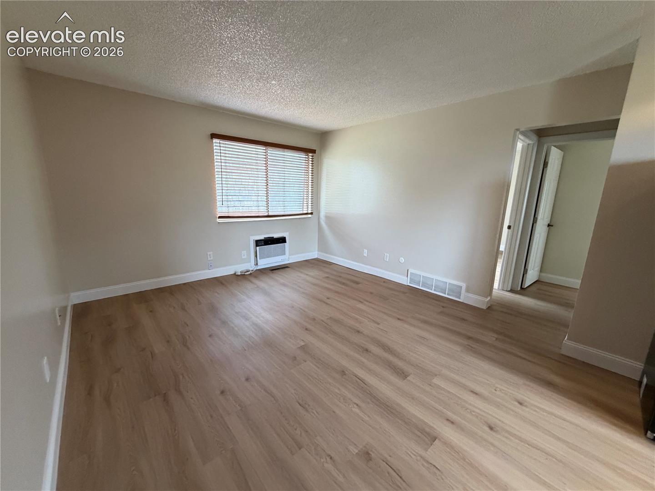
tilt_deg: -12.0
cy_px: 246
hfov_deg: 102.1
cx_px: 328
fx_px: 265
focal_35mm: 14
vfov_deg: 85.7
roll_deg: -0.8
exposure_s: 1/60
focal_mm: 2.22
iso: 400
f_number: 2.2
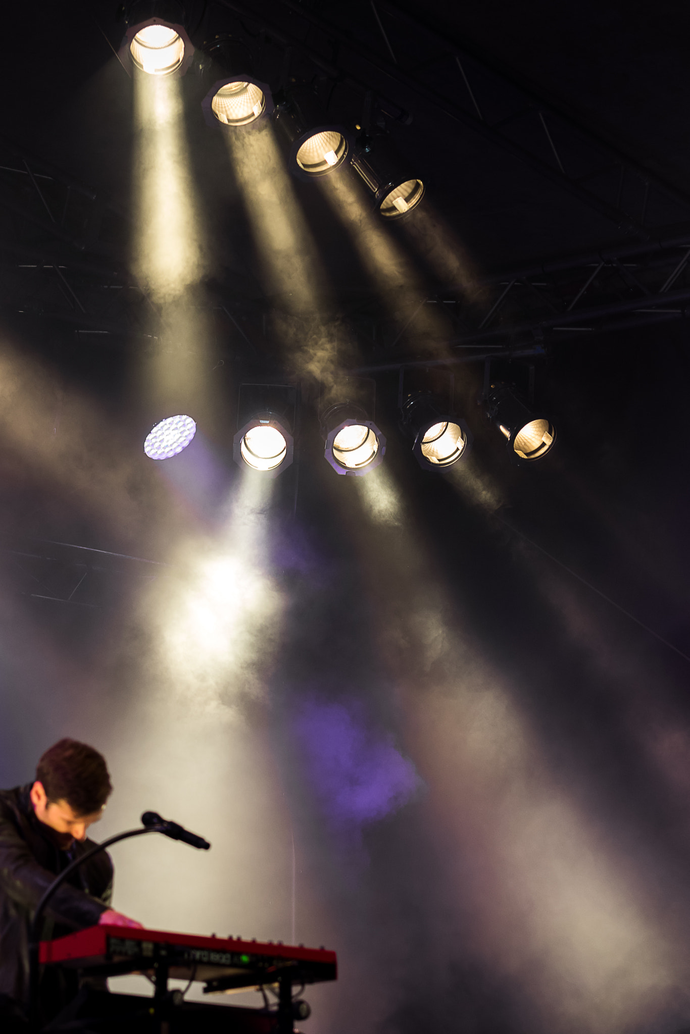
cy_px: 517
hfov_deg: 9.2
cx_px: 345
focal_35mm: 150
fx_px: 4311
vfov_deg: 13.7
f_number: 3.5
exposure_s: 1/180
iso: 800
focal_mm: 100
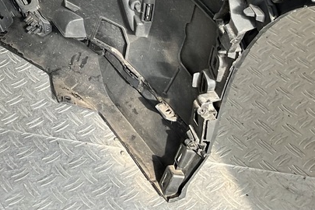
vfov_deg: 16.8
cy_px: -83
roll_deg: +1.8
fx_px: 656
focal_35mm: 75
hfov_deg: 25.2
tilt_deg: -31.4
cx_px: -23
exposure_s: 1/152
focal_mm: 3
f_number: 1.8
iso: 16
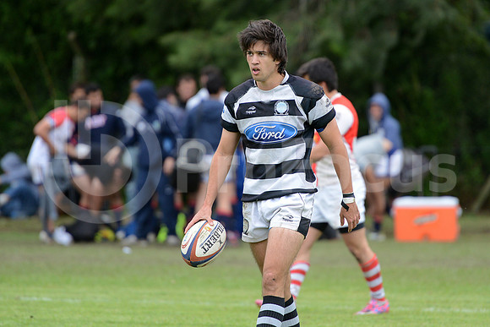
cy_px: 164
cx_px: 245
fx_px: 3676
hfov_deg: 7.6
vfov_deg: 5.1
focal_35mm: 270
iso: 1250
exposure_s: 1/500
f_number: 4
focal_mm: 270
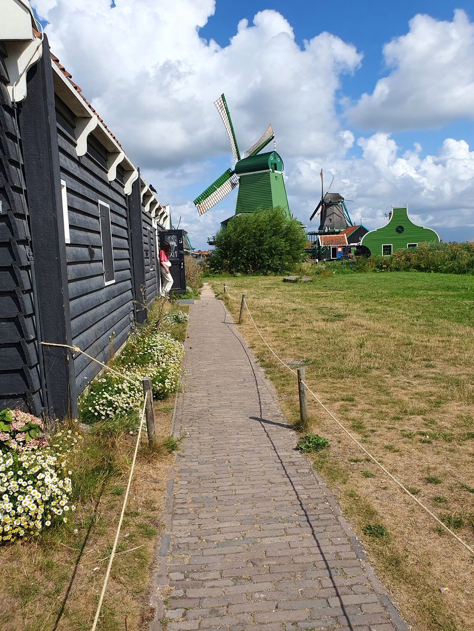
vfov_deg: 67.3
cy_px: 316
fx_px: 475
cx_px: 237
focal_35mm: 26
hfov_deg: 53.1
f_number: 2.4
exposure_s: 1/2000
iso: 50
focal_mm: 4.3
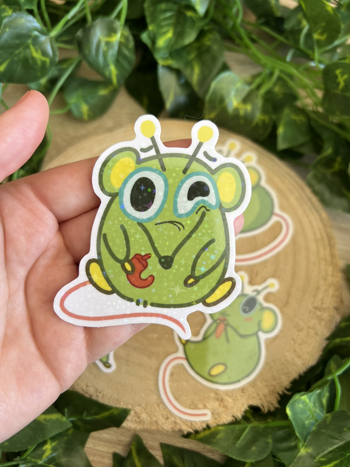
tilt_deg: -71.7
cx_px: 178
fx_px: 364
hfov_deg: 51.4
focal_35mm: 27
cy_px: 231
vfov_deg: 65.3
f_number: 1.5
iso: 64
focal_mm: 5.7
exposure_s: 1/121
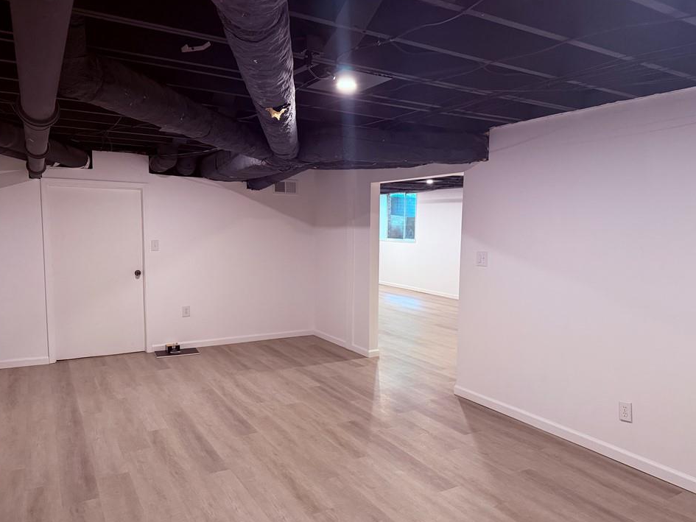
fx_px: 523
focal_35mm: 26
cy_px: 276
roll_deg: -0.7
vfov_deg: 53.0
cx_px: 367
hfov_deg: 67.2
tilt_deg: -6.1
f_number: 1.78
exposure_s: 1/60
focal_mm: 6.76
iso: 400
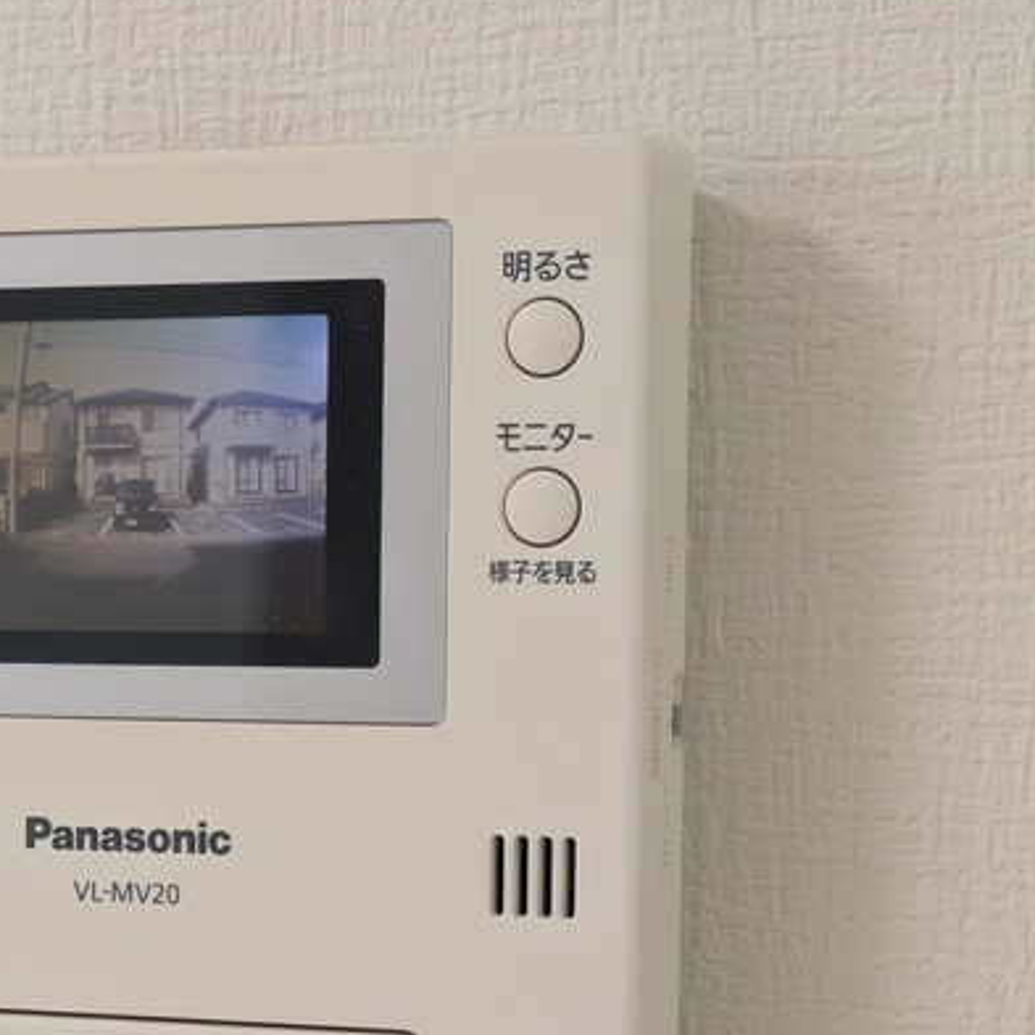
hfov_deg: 15.7
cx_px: 116
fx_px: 3721
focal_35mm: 110
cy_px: 722
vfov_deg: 15.8
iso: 190
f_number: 1.89
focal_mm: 5.43
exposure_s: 1/120
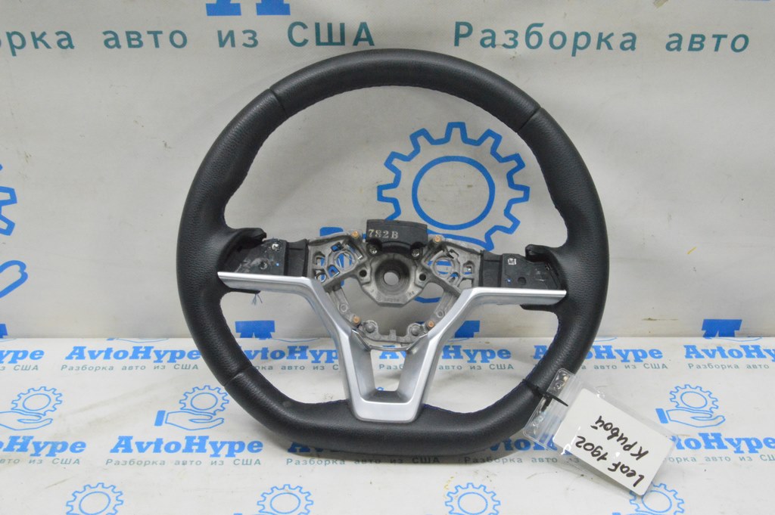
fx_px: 903
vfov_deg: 31.8
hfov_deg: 46.4
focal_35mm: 42
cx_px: 388
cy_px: 258
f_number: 20
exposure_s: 1/20
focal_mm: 28
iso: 6400
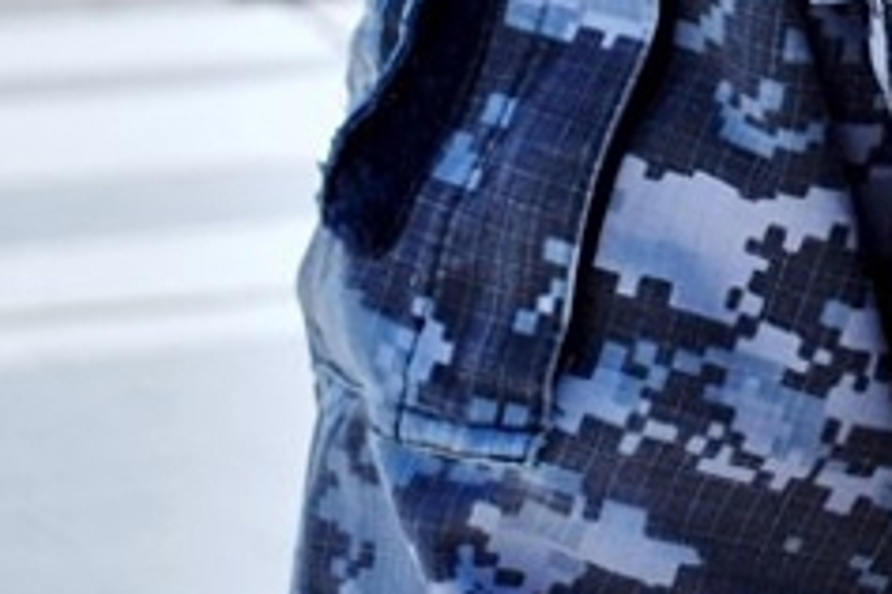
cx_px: 779
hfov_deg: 15.3
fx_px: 3295
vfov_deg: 10.2
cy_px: -98
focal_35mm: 133
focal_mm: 28
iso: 400
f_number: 5.6
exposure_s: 1/1250
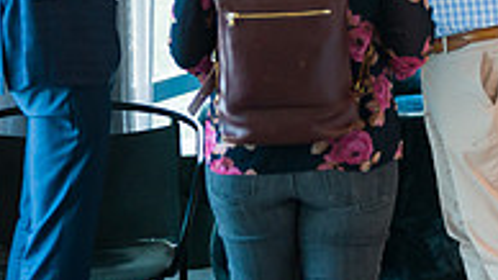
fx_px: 1650
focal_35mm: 125
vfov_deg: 9.5
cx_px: 458
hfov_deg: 16.9
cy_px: -66
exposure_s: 1/320
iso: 1000
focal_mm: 38
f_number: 3.2
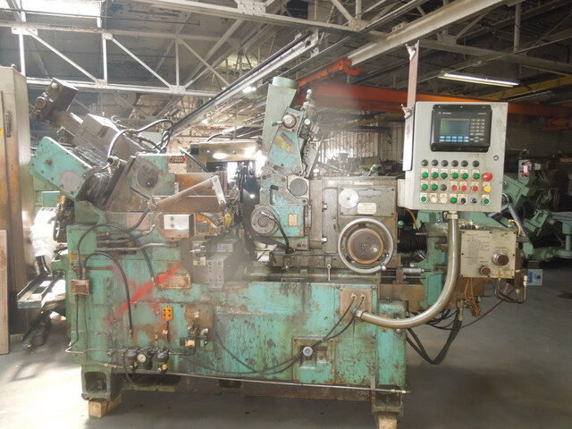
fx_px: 413
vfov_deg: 54.9
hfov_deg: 69.4
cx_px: 286
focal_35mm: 25
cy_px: 214
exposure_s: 1/30
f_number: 3.3
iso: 450
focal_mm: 4.5
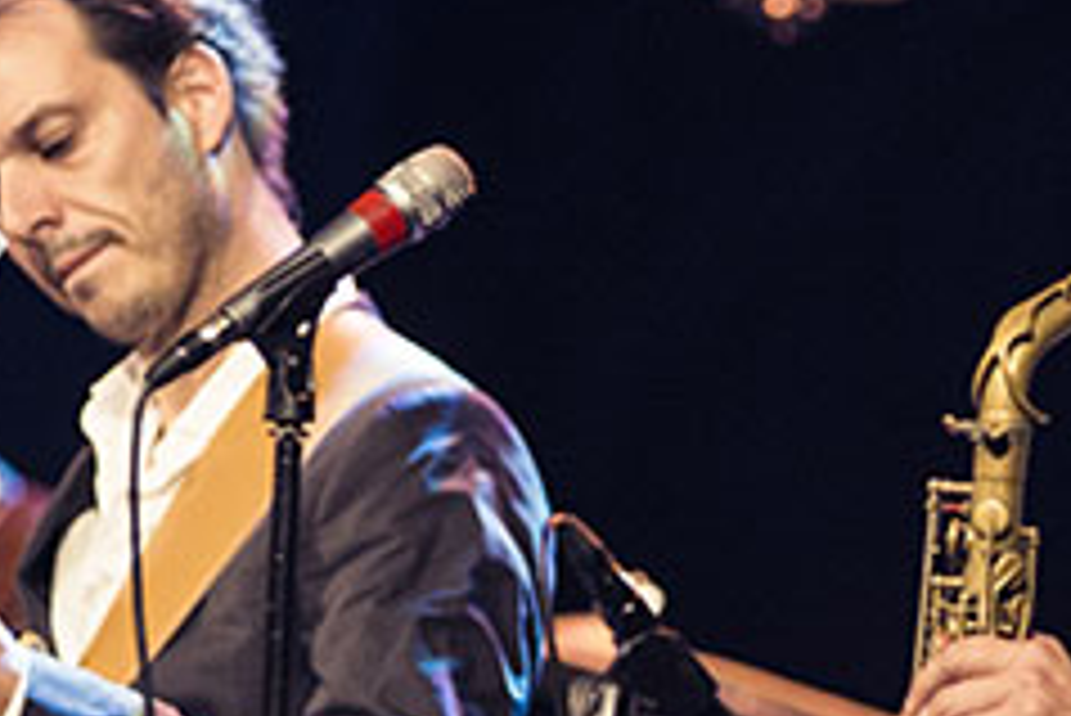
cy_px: 448
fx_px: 14854
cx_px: 936
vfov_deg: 2.8
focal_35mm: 499
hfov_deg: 4.1
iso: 1000
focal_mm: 165
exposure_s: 1/160
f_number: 2.8
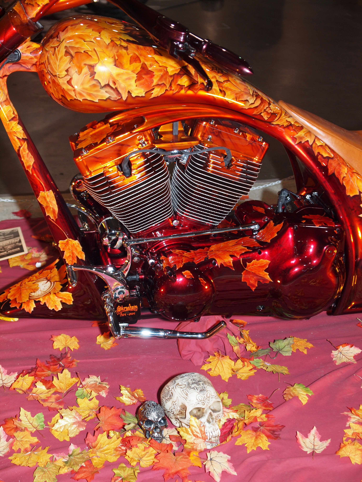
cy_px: 241
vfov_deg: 34.3
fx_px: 781
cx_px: 181
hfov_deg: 26.1
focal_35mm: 56
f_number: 3.1
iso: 200
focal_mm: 28
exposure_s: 1/60
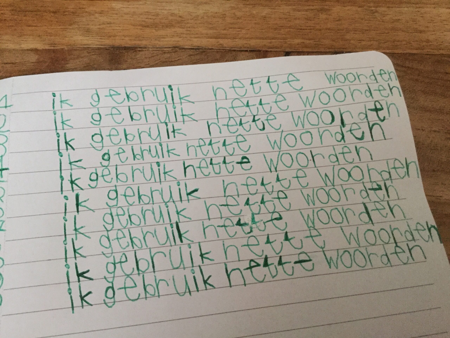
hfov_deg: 58.4
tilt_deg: -65.0
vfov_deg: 45.4
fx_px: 403
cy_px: 169
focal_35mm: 31
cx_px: 225
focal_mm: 3.3
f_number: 2.4
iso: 400
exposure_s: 1/17
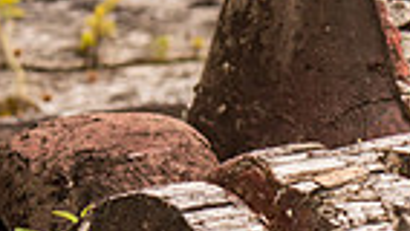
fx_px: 5568
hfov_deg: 4.2
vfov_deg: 2.4
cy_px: 377
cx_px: 572
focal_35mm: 512
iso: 200
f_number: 4.8
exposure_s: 1/1500
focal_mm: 120
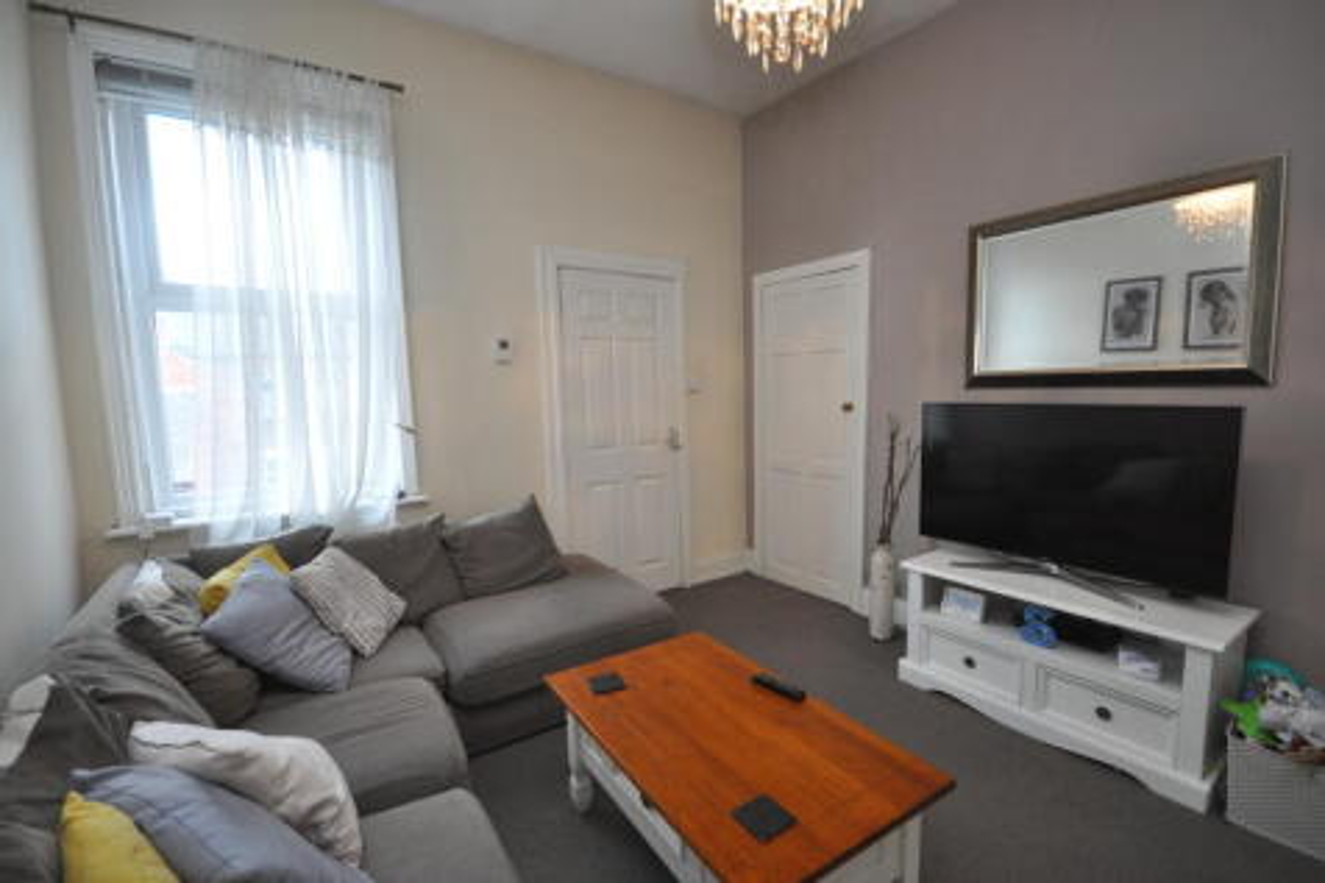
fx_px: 552
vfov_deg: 77.3
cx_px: 662
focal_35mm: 15
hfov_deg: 100.4
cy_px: 442
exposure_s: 1/60
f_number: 4
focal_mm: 10
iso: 800
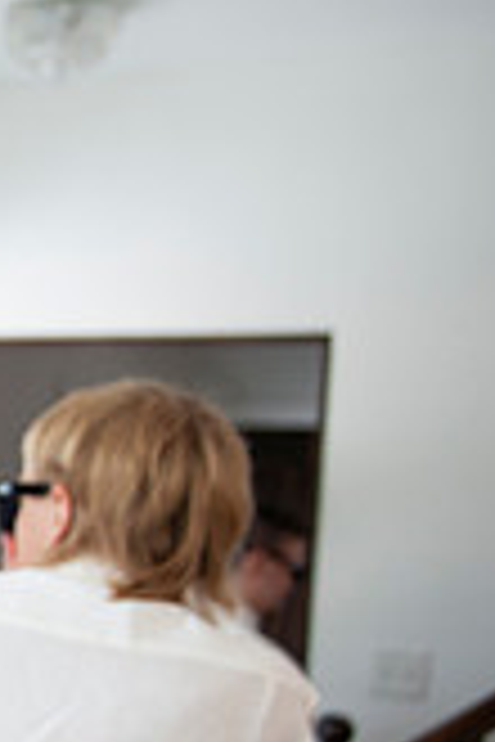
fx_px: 1959
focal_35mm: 95
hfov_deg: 11.4
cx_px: -774
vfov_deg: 21.2
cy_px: 603
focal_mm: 27
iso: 400
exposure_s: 1/200
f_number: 2.8
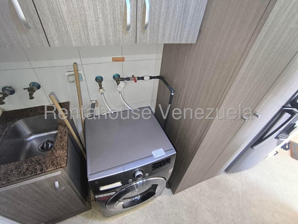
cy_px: 112
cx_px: 149
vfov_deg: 78.1
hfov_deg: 94.5
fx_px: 138
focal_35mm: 16
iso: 400
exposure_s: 1/33.3
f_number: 2.2
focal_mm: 1.65
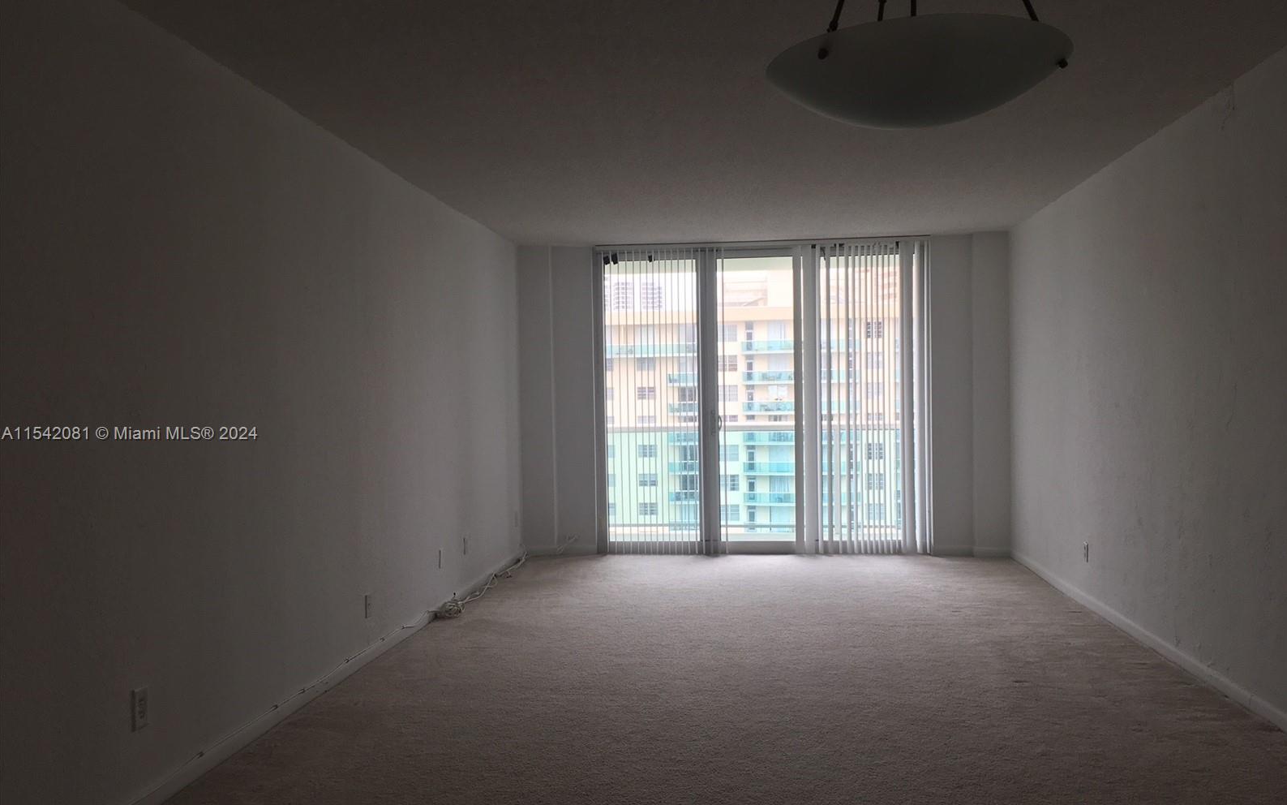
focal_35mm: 31
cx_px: 647
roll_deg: +0.0
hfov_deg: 61.2
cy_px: 435
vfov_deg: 40.6
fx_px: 1087
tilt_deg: -1.7
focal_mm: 4.15
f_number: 2.2
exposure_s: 1/120
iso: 25
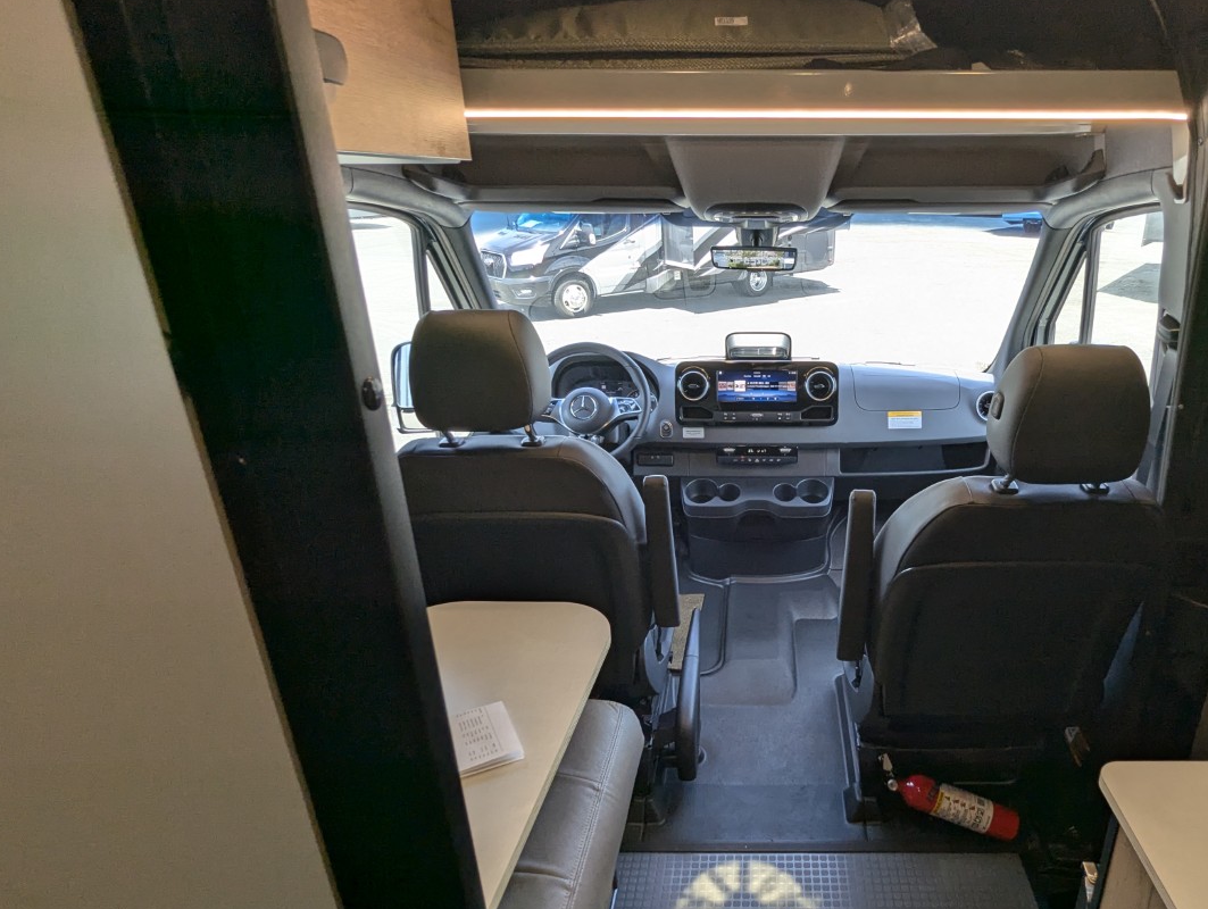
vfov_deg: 63.5
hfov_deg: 77.3
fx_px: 734
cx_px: 765
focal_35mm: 21
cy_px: 493
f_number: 2.2
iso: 67
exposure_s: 1/149
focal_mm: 2.35
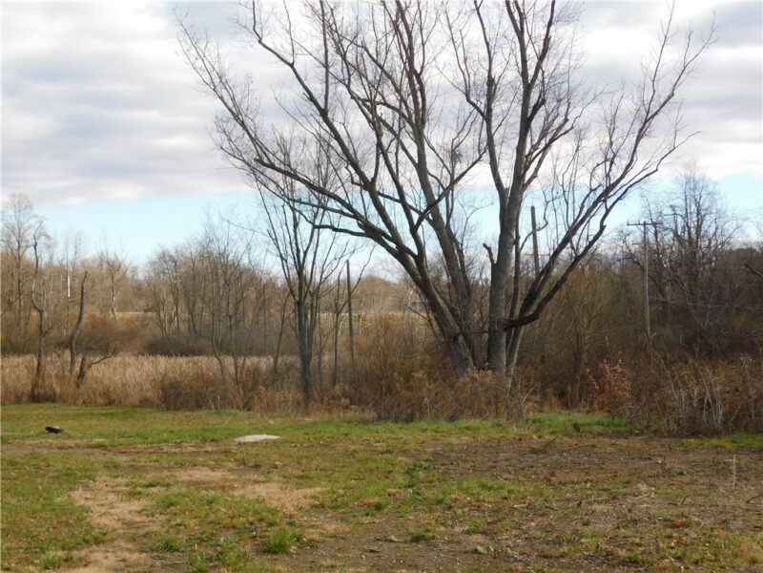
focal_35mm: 66
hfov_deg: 29.4
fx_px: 1455
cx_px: 382
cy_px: 286
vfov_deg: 22.3
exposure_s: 1/400
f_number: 4.2
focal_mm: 11.7
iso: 125
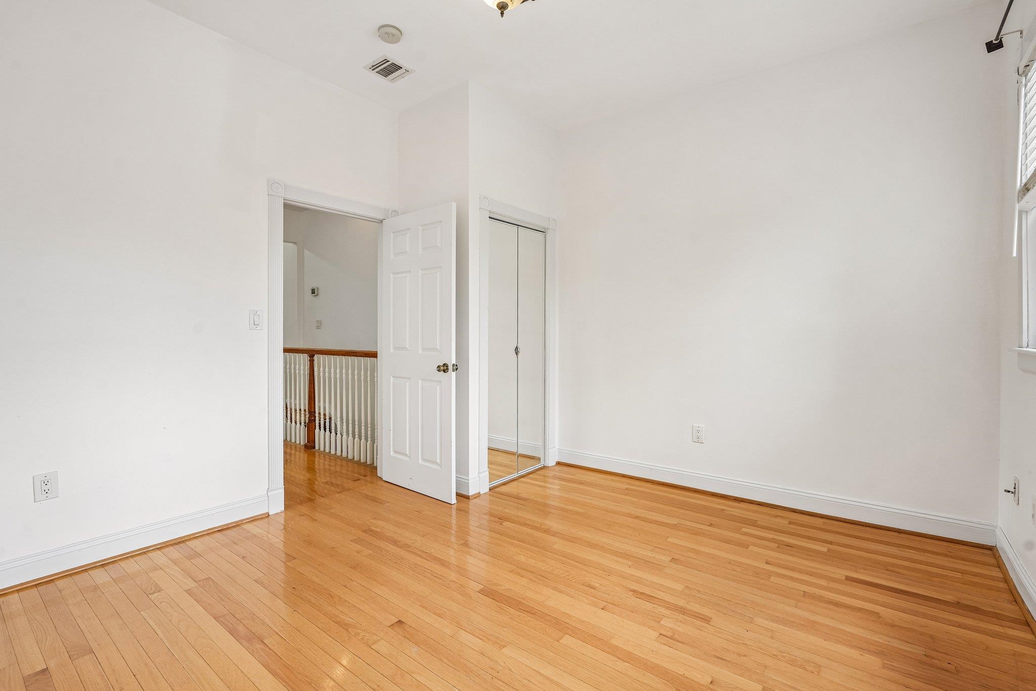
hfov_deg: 96.7
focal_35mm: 16
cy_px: 346
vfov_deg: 73.7
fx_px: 460
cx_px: 518
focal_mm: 16
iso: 125
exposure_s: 1/30
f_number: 8
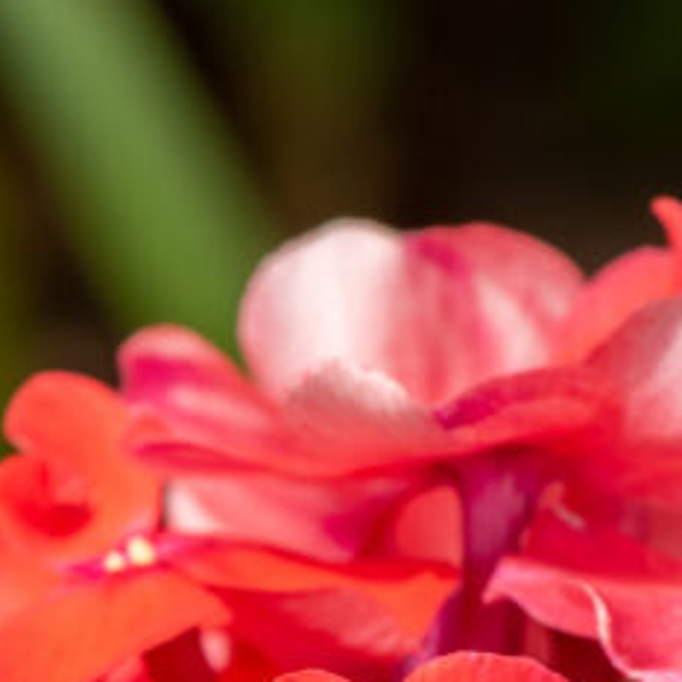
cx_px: 419
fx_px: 8938
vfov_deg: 4.3
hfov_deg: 4.4
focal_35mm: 401
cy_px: 1178
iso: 800
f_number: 16
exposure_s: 1/250
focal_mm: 105
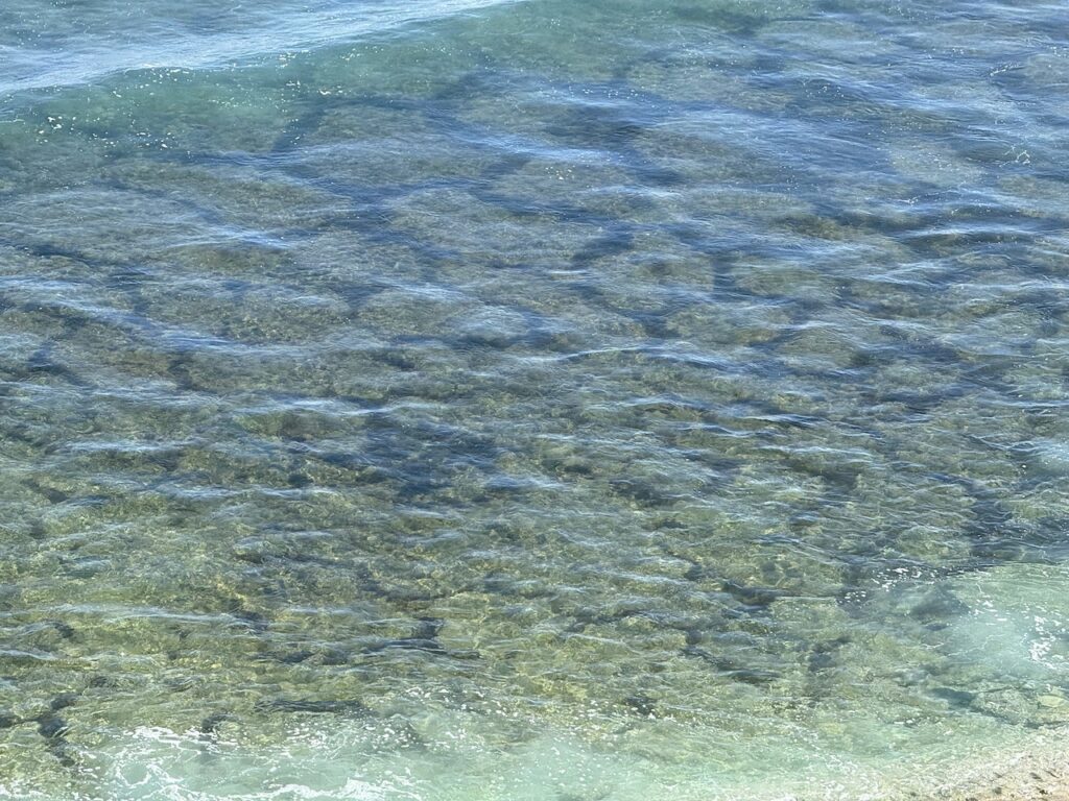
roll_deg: +1.1
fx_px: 3706
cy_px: 400
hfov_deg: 16.4
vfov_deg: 12.3
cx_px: 534
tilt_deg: -21.3
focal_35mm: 120
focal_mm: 15.66
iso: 64
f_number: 2.8
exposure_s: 1/1451
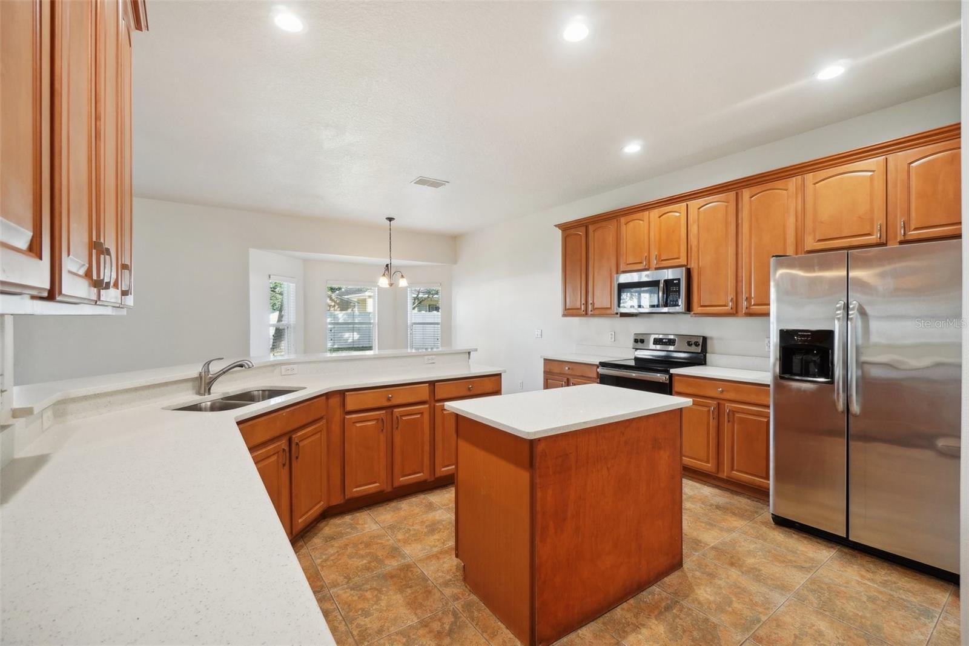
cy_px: 323
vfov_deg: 77.3
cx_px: 484
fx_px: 404
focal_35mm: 15
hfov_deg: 100.4
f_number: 8
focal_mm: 10
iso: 400
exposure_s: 1/13
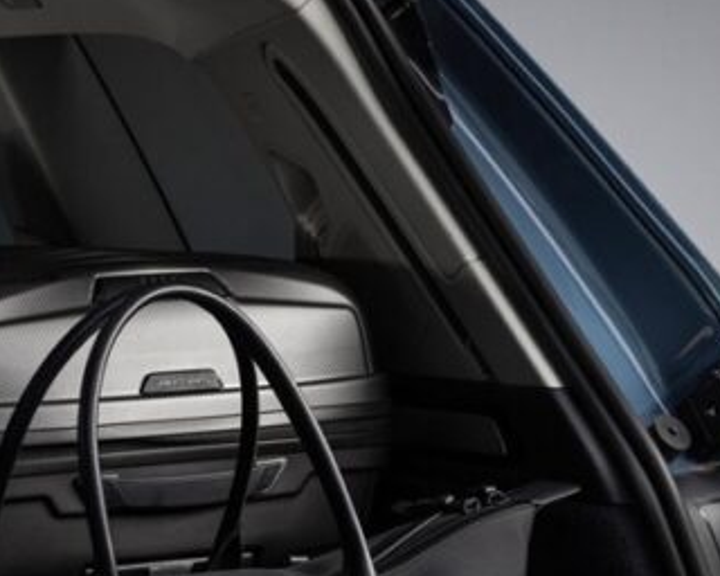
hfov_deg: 18.0
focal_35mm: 102
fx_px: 2174
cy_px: 644
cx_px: -112
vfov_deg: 14.7
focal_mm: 34
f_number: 9
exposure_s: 1/2.5
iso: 100
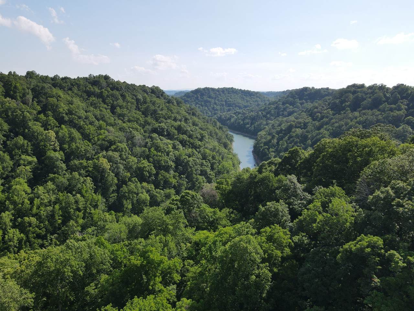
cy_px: 156
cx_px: 207
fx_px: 287
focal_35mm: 24
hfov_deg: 71.6
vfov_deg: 56.8
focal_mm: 4.5
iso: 100
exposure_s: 1/725
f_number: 2.8
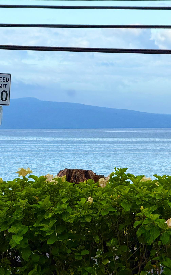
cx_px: 136
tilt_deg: -0.5
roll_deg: -0.9
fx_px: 1507
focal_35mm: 202
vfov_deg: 10.4
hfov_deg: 6.5
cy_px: 135
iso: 50
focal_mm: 16.89
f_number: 2.8
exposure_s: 1/638
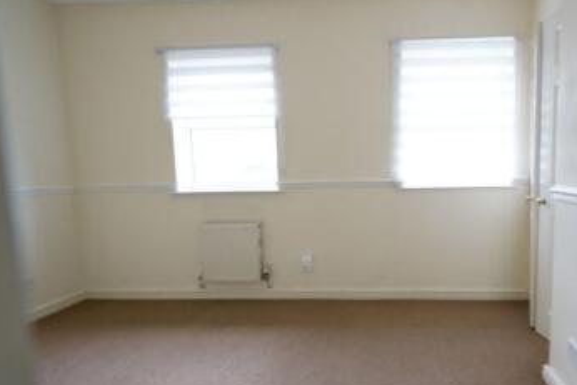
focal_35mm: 22
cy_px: 206
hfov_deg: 75.8
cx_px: 390
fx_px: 353
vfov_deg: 57.2
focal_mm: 16
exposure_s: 1/15
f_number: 5
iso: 400
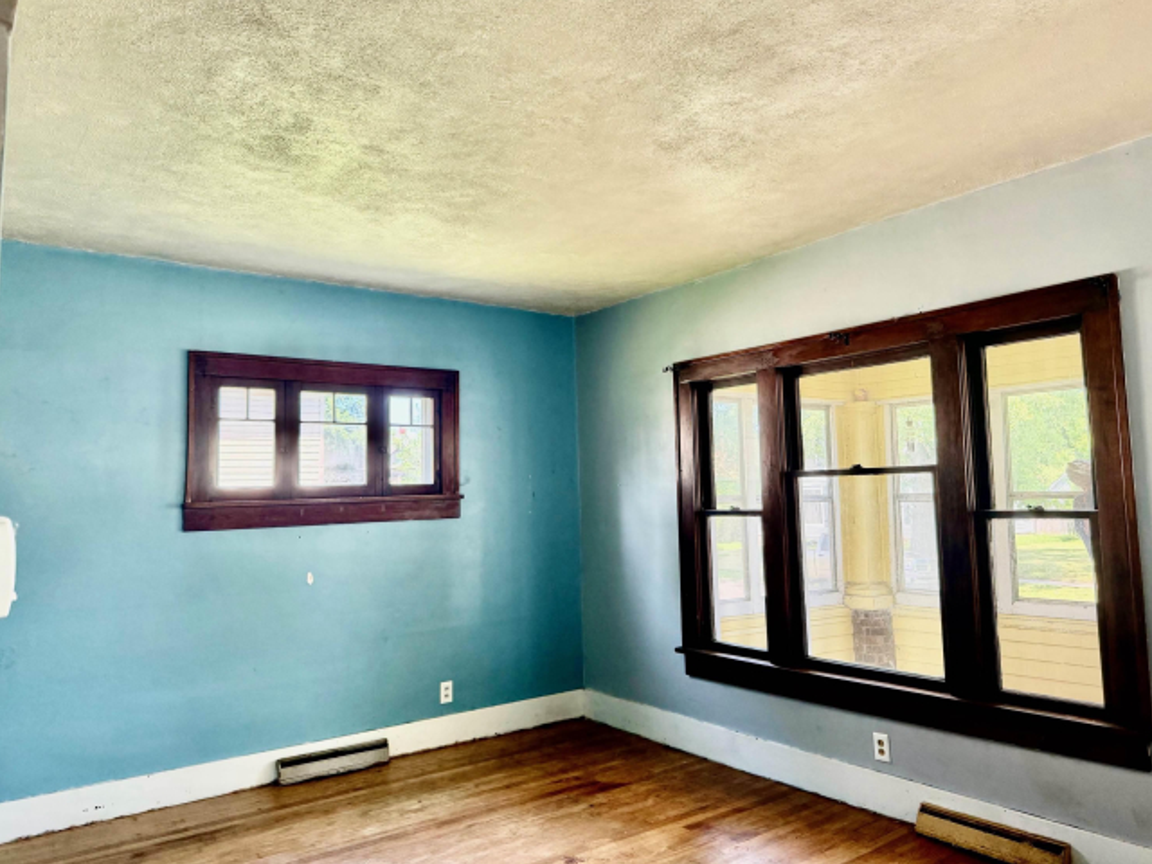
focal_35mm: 25
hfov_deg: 69.4
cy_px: 421
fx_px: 832
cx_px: 593
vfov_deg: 54.9
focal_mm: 6.76
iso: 200
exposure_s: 1/147
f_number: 1.78
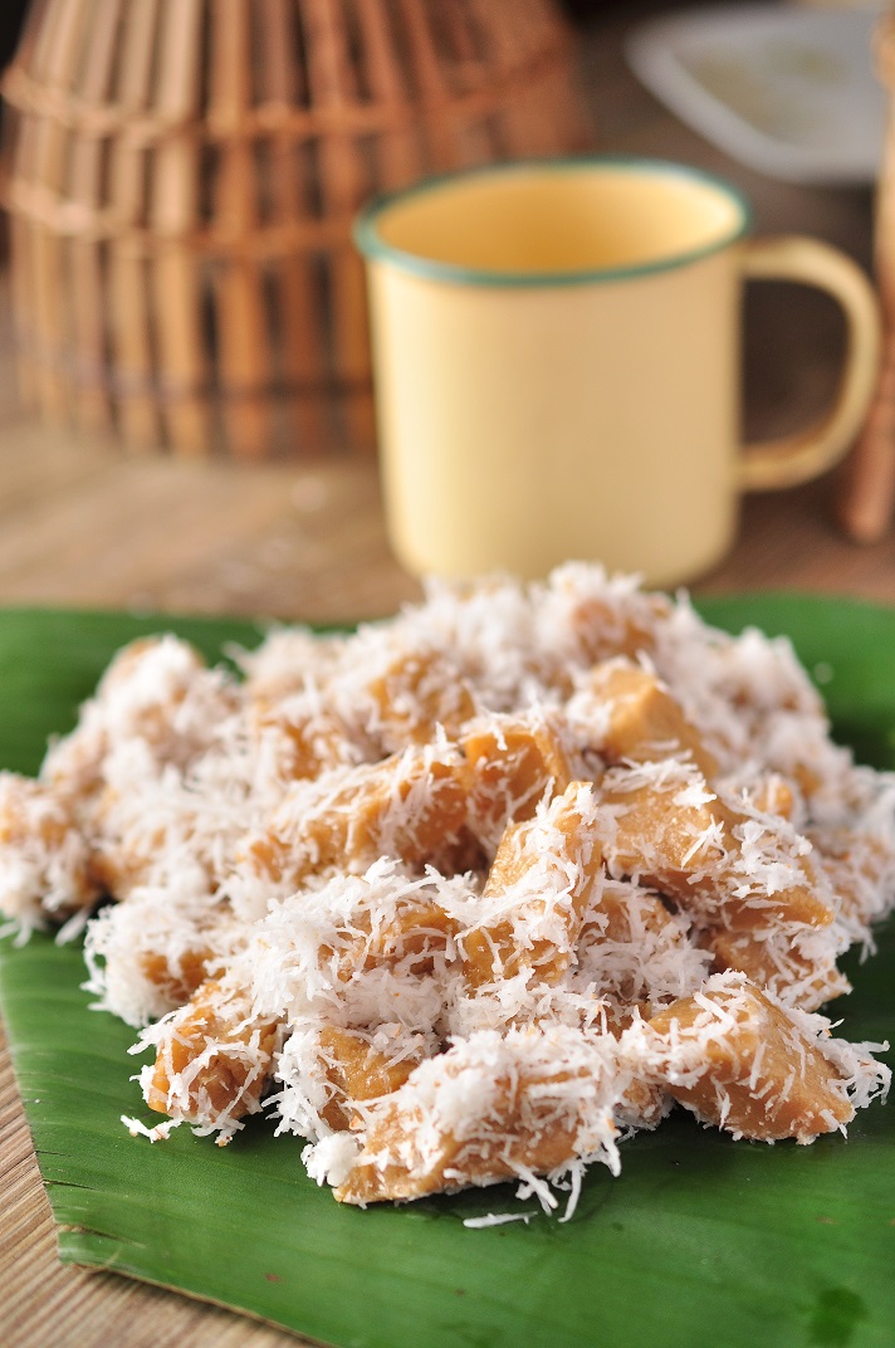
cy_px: 674
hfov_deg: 22.6
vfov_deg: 33.4
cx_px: 448
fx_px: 2243
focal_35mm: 60
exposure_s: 1/30
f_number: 3
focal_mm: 40
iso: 220
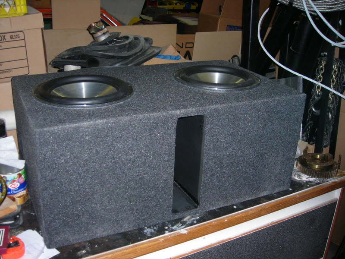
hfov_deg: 49.0
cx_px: 172
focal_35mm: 38
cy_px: 130
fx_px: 379
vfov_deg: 37.7
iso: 116
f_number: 3.2
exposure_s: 1/60.1
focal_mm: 6.3
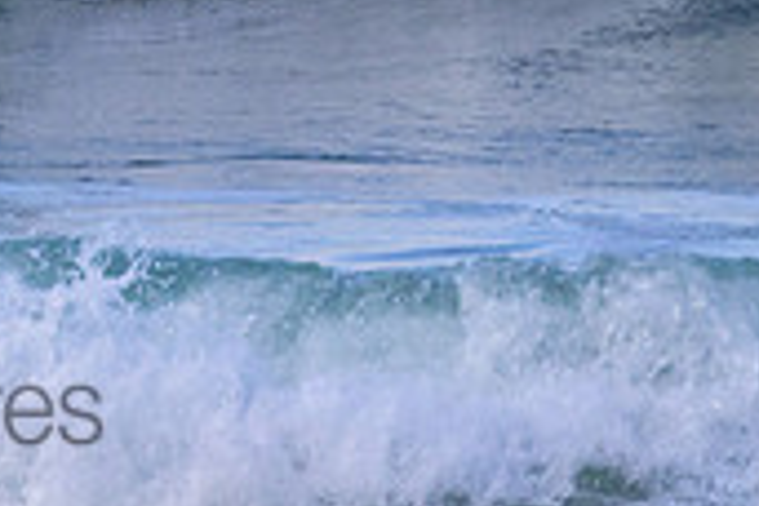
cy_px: -331
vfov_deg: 0.5
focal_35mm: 2706
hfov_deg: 0.8
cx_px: -240
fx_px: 57047
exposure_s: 1/2000
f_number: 11
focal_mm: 800
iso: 2800
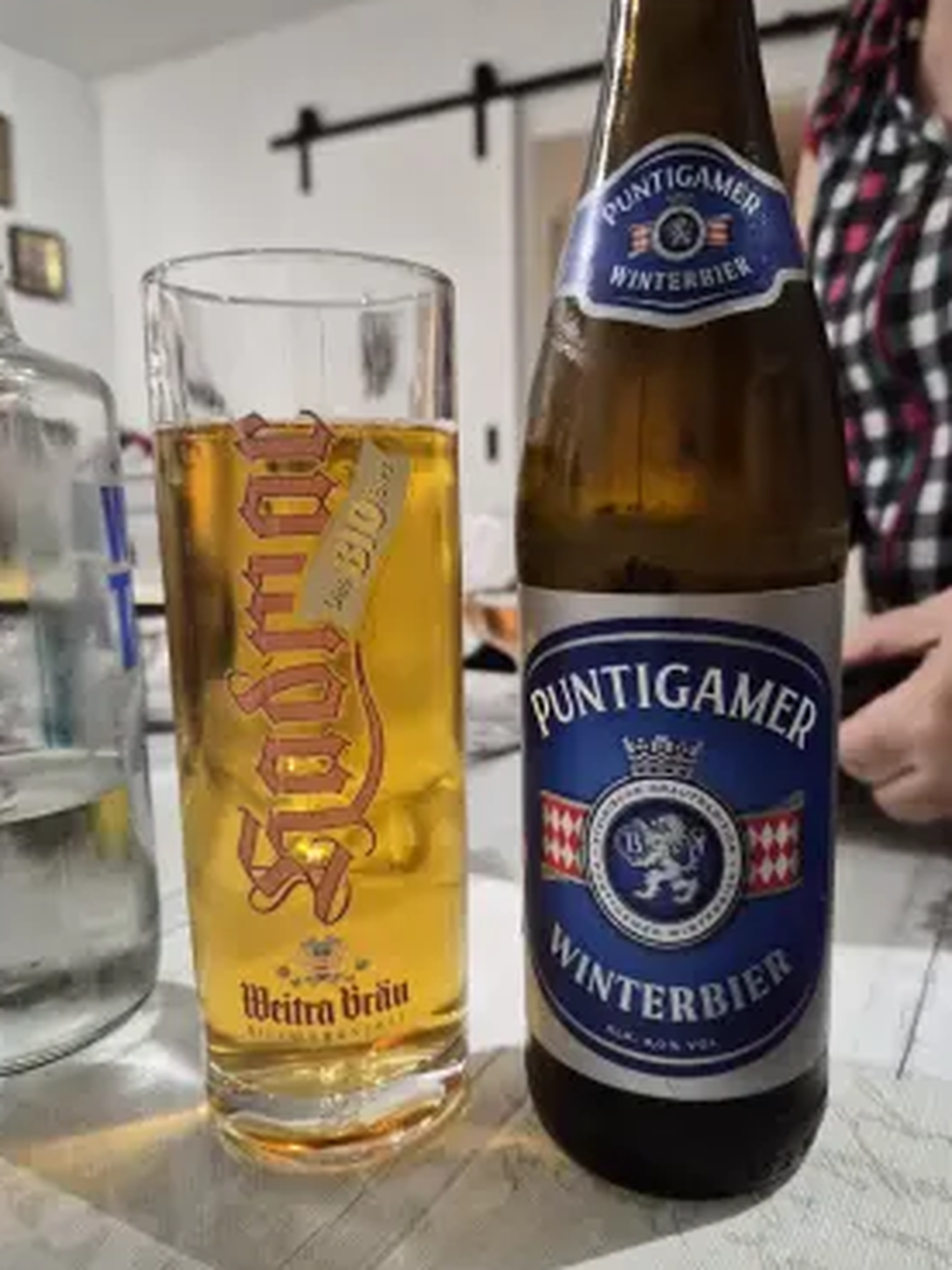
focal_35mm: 25
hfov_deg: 54.8
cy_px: 638
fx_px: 917
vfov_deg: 69.4
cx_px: 507
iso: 2000
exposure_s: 1/100
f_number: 1.8
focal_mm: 5.4
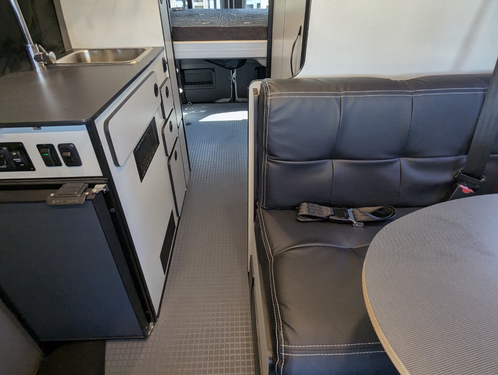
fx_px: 274
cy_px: 153
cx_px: 242
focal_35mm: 19
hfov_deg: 84.6
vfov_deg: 68.2
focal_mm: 2.35
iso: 161
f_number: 2.2
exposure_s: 1/84.7
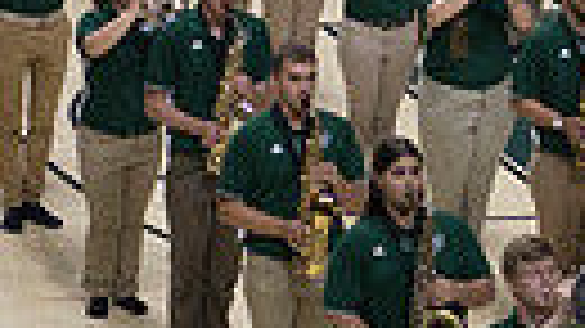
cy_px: -236
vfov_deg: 3.7
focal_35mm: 327
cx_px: 513
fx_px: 5070
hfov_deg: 6.6
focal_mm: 70
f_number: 2.8
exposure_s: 1/1000
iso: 2000
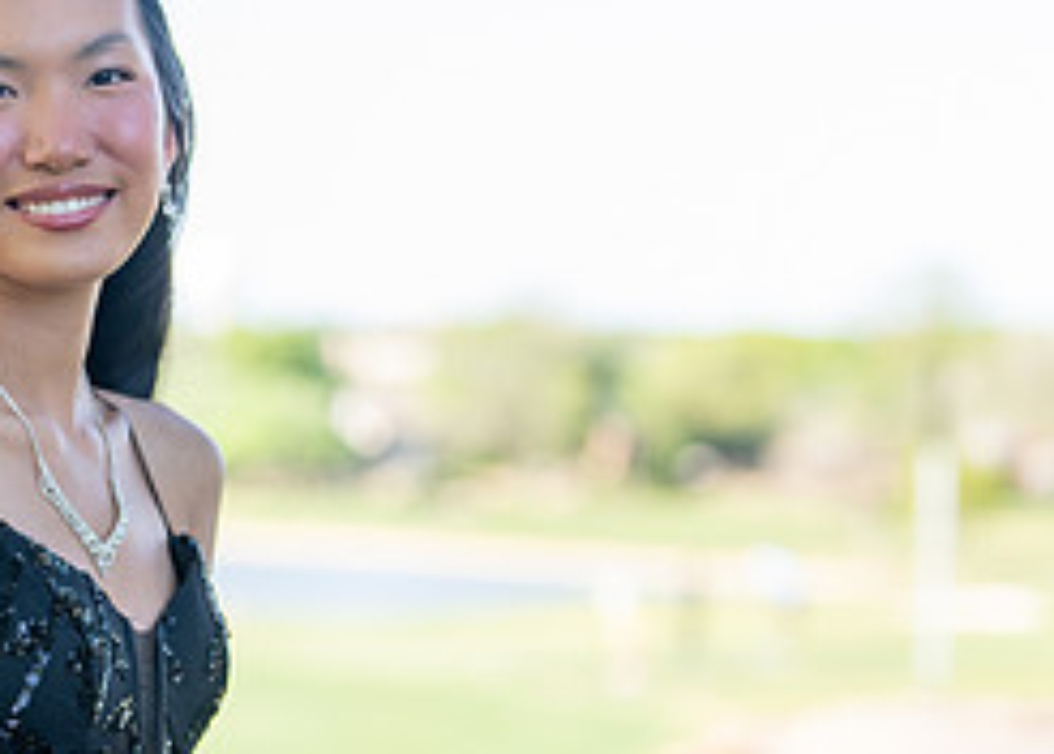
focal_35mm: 126
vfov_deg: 11.4
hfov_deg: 15.6
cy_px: 627
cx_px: 18
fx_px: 3774
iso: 160
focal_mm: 50
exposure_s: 1/1000
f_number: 1.8
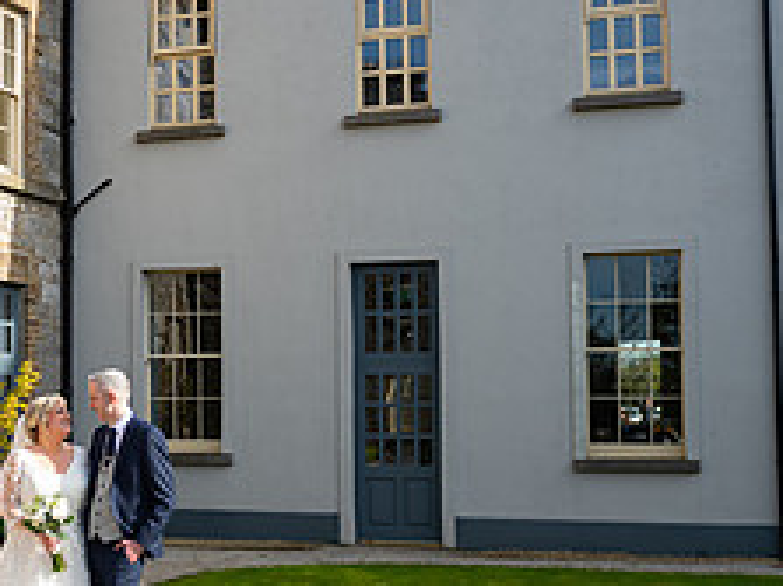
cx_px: 63
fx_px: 1356
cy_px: 325
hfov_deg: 30.6
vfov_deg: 24.4
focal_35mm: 60
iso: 80
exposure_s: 1/500
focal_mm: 24
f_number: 3.5
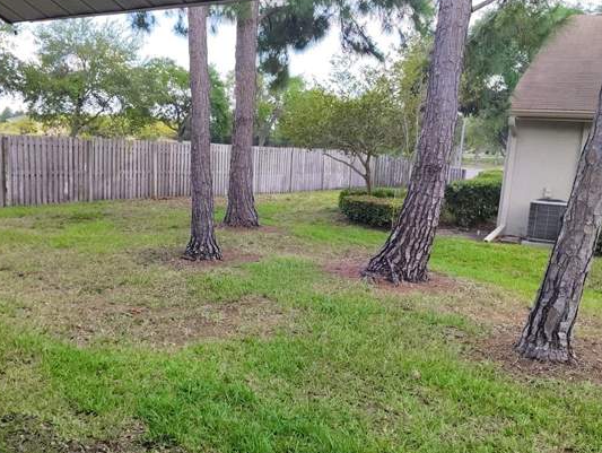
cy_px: 232
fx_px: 627
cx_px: 241
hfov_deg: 51.0
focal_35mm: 36
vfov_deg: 39.7
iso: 100
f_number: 1.8
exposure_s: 1/304
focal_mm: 5.56
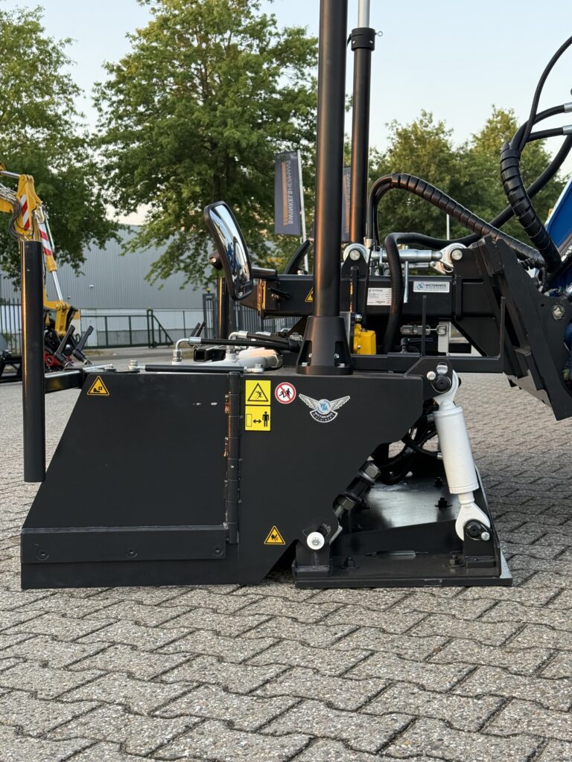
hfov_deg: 30.3
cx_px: 286
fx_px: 1058
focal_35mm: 48
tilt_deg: -2.7
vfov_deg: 39.7
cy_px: 381
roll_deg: +1.7
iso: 160
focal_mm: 6.76
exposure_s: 1/236
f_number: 1.78
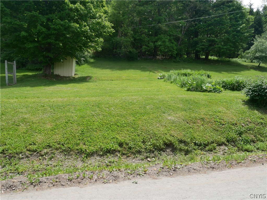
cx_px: 134
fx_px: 185
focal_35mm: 24
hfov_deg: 71.6
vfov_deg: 56.8
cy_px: 100
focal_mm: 12
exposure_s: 1/400
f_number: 6.3
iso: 200
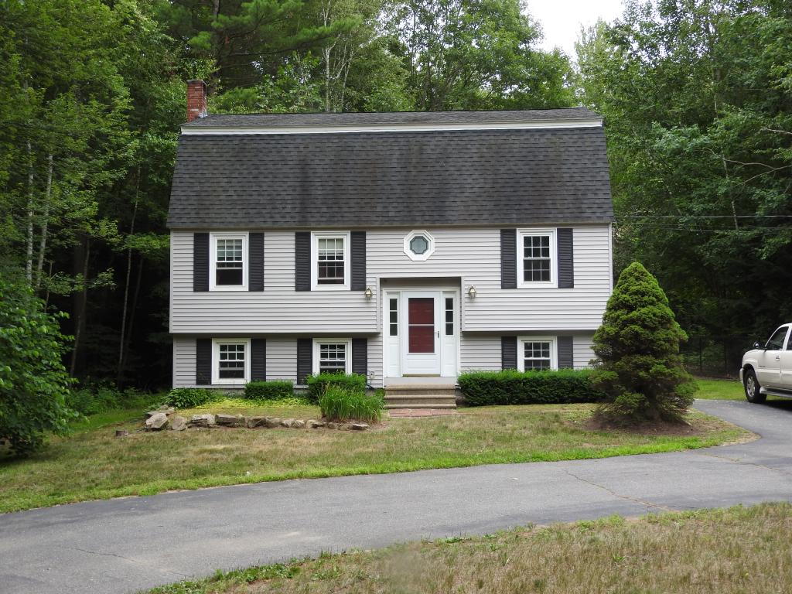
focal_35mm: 40
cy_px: 297
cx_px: 396
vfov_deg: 36.0
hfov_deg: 46.8
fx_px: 915
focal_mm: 7.2
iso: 100
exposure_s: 1/100
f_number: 3.8
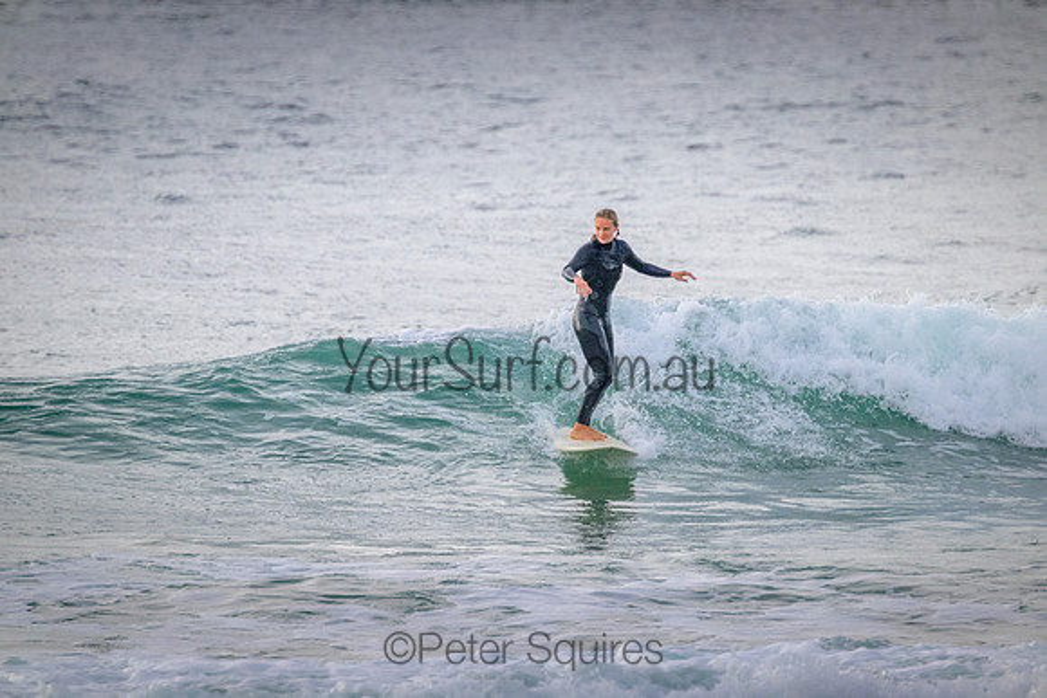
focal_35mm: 800
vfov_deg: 1.7
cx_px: 524
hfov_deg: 2.6
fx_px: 23271
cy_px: 349
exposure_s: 1/2000
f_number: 11
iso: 2800
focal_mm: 800
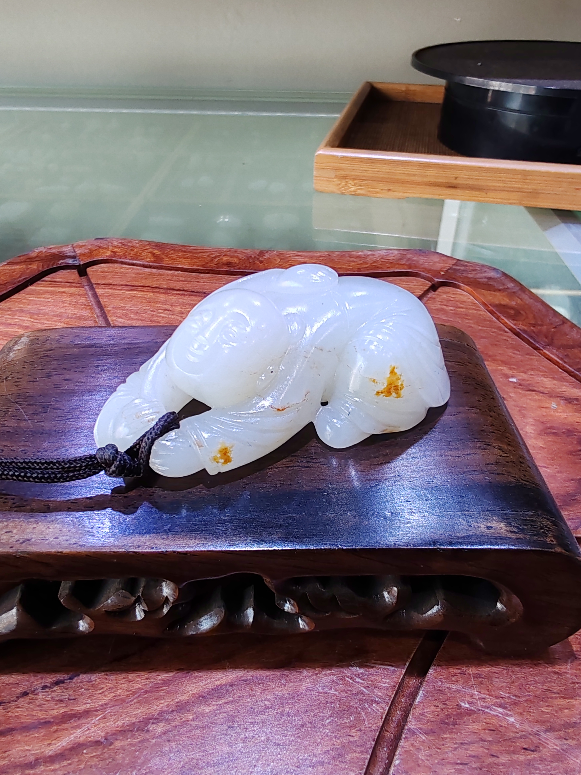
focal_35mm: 26
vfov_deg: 67.3
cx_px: 290
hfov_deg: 53.1
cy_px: 388
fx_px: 582
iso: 80
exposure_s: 1/50
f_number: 2.2
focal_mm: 1.96
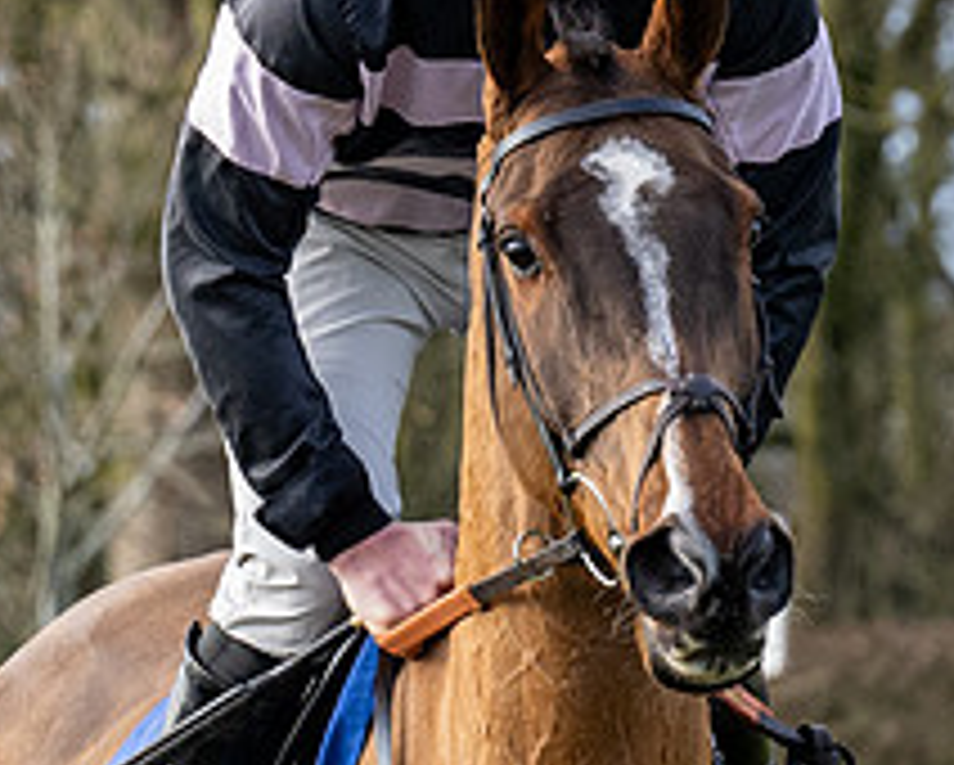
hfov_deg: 2.4
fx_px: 23202
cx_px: 878
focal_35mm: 821
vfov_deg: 1.9
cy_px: 419
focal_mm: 120
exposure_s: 1/800
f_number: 5
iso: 800
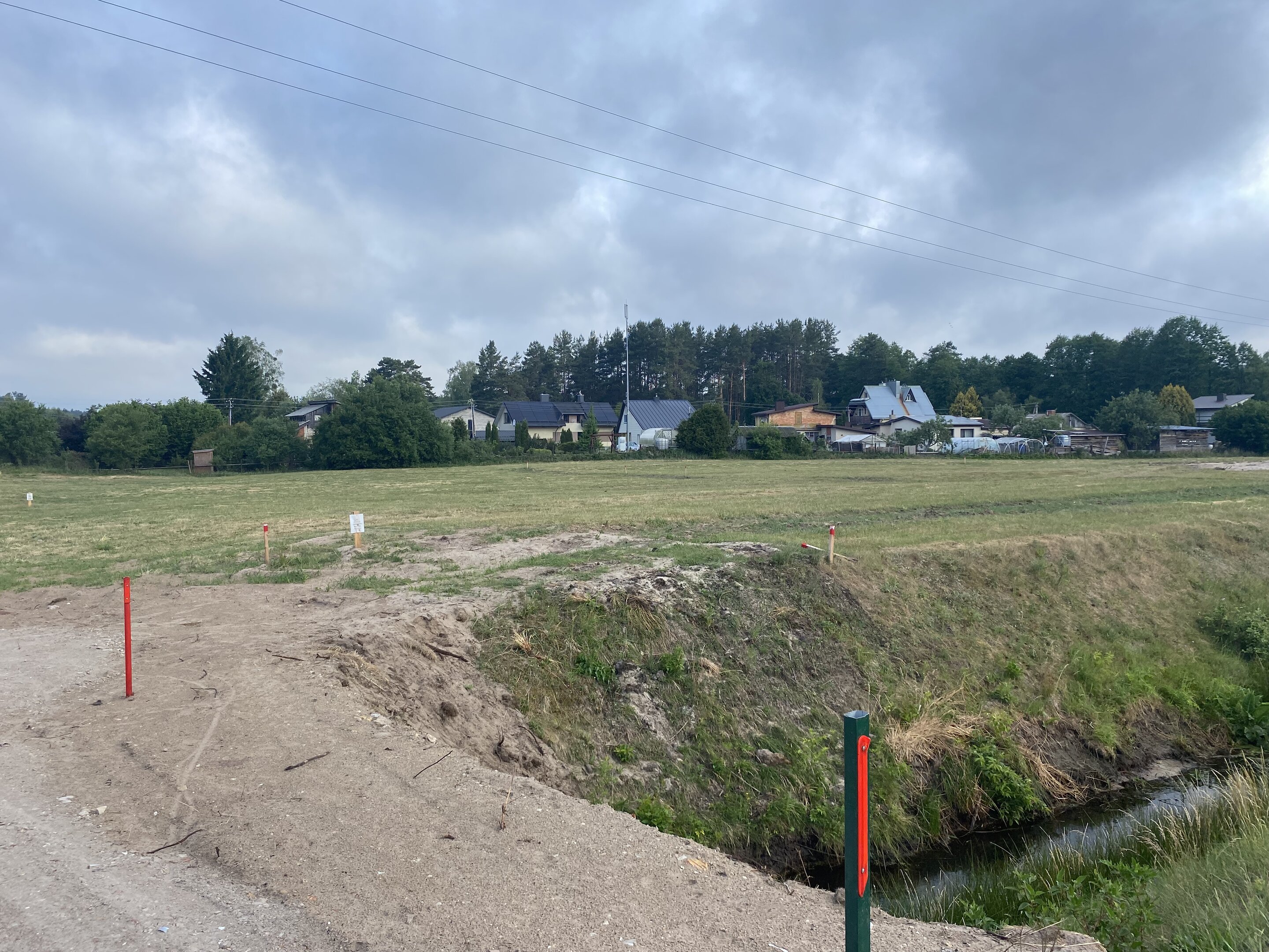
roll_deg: +0.6
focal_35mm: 26
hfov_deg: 67.3
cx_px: 634
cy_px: 476
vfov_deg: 53.1
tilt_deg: -4.2
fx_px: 953
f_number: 1.8
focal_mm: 4.25
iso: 32
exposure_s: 1/1082
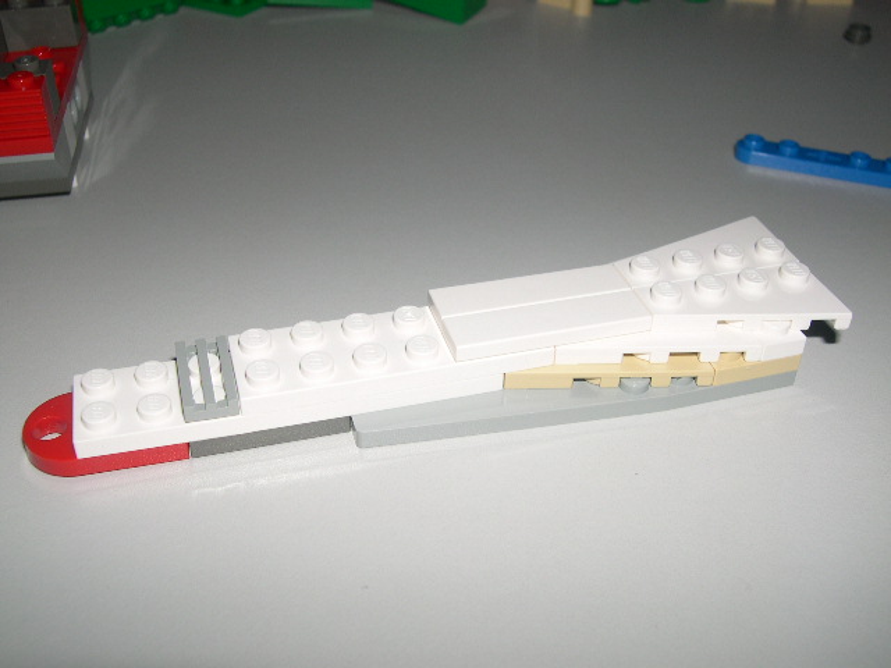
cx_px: 446
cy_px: 334
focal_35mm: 38
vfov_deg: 37.7
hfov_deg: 49.0
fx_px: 978
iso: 100
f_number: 7.6
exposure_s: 1/60
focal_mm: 8
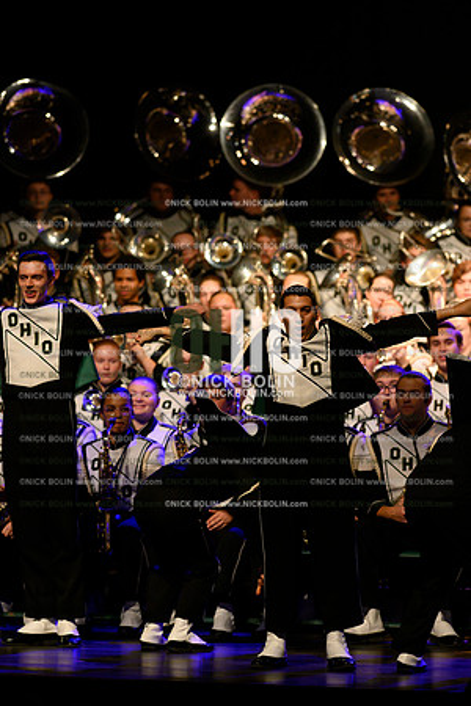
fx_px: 5887
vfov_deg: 6.9
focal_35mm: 300
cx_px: 236
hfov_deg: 4.6
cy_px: 353
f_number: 4
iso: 6400
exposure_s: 1/500
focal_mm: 300
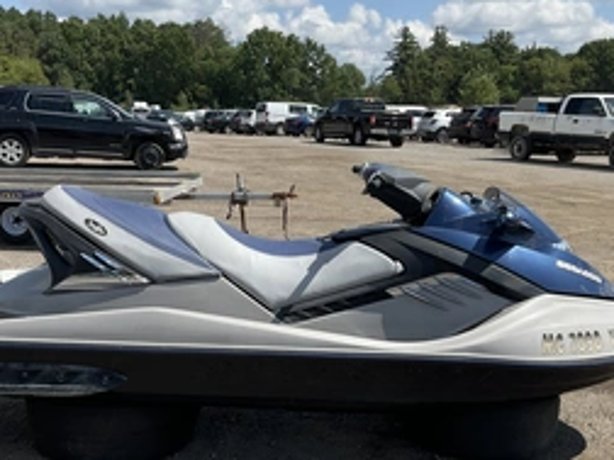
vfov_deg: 31.3
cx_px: 288
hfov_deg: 41.2
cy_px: 299
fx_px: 816
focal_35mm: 46
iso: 25
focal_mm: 3
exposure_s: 1/1848
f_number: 1.8
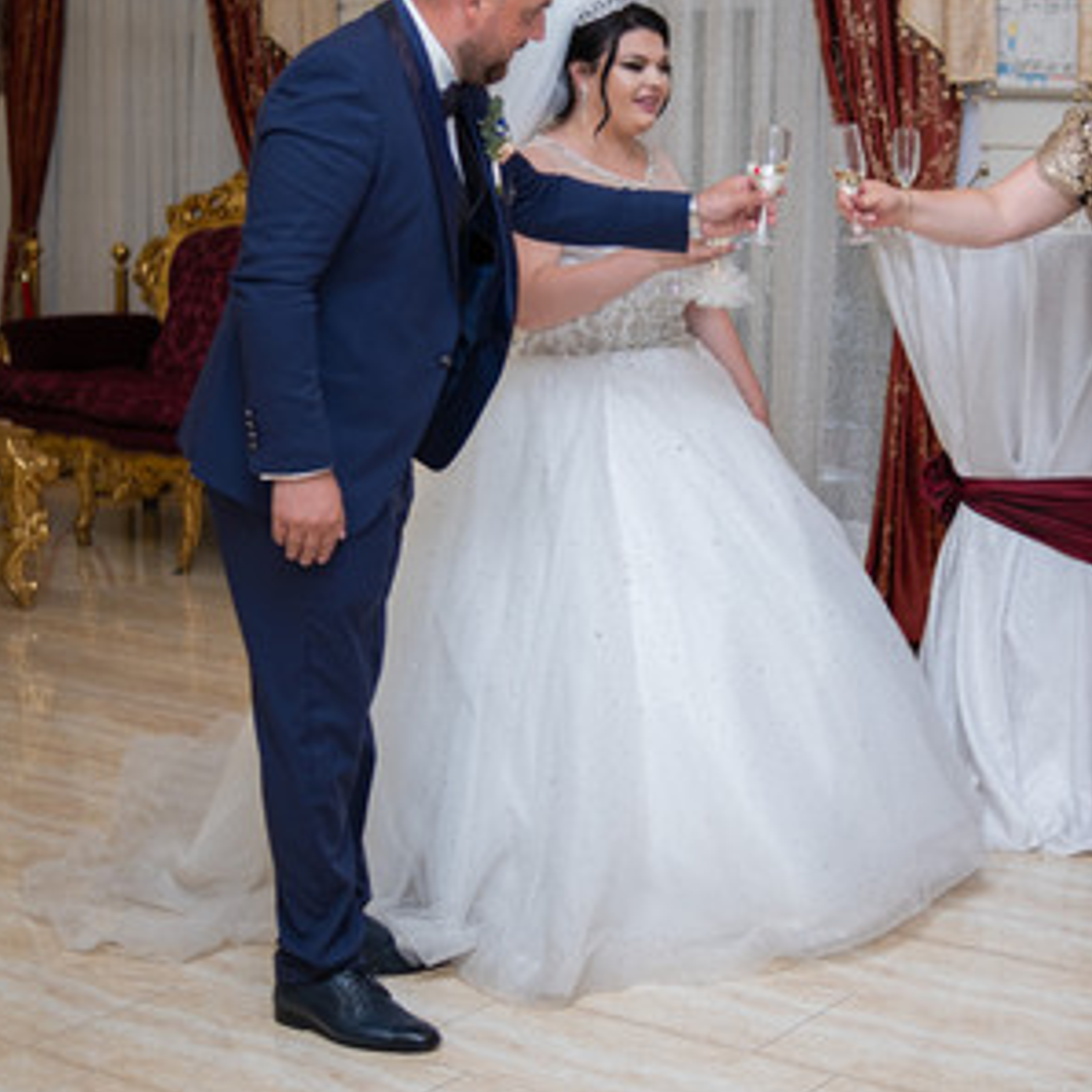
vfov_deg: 26.9
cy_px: 508
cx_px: 828
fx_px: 2284
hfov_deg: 26.5
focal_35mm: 64
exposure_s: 1/250
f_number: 1.4
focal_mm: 23
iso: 200
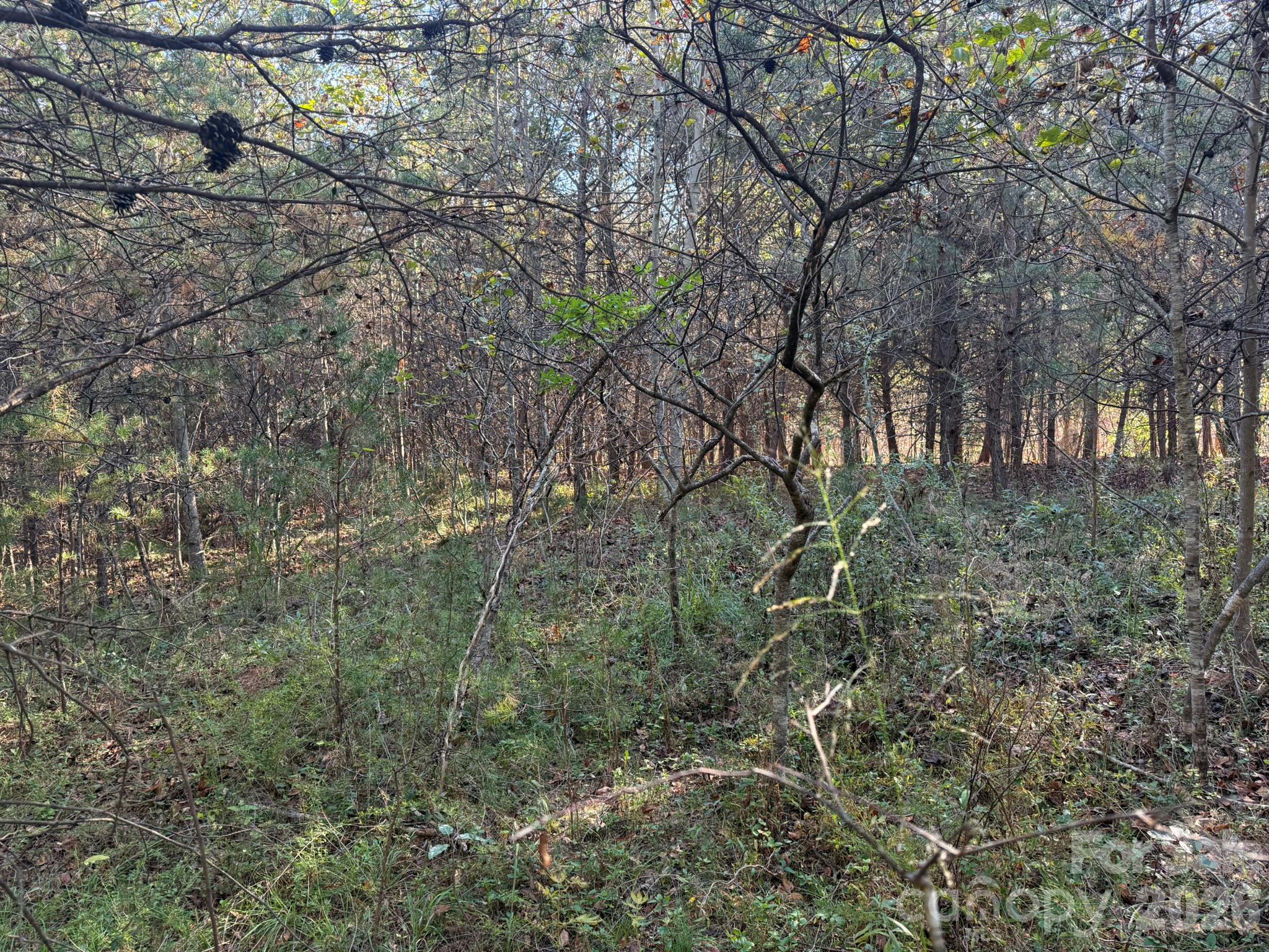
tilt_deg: -6.2
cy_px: 476
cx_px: 634
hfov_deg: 71.6
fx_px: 880
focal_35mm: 24
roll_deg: +0.3
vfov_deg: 56.8
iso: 160
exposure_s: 1/121
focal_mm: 6.76
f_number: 1.78
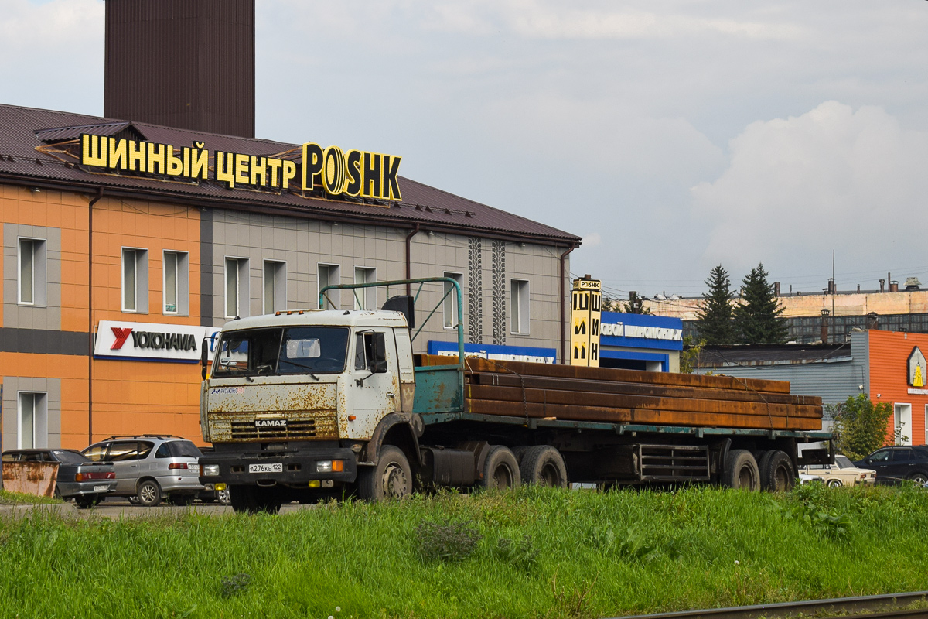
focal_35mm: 82
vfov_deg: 16.6
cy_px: 310
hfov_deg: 24.6
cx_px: 464
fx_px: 2127
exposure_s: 1/800
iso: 200
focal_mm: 55
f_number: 6.3
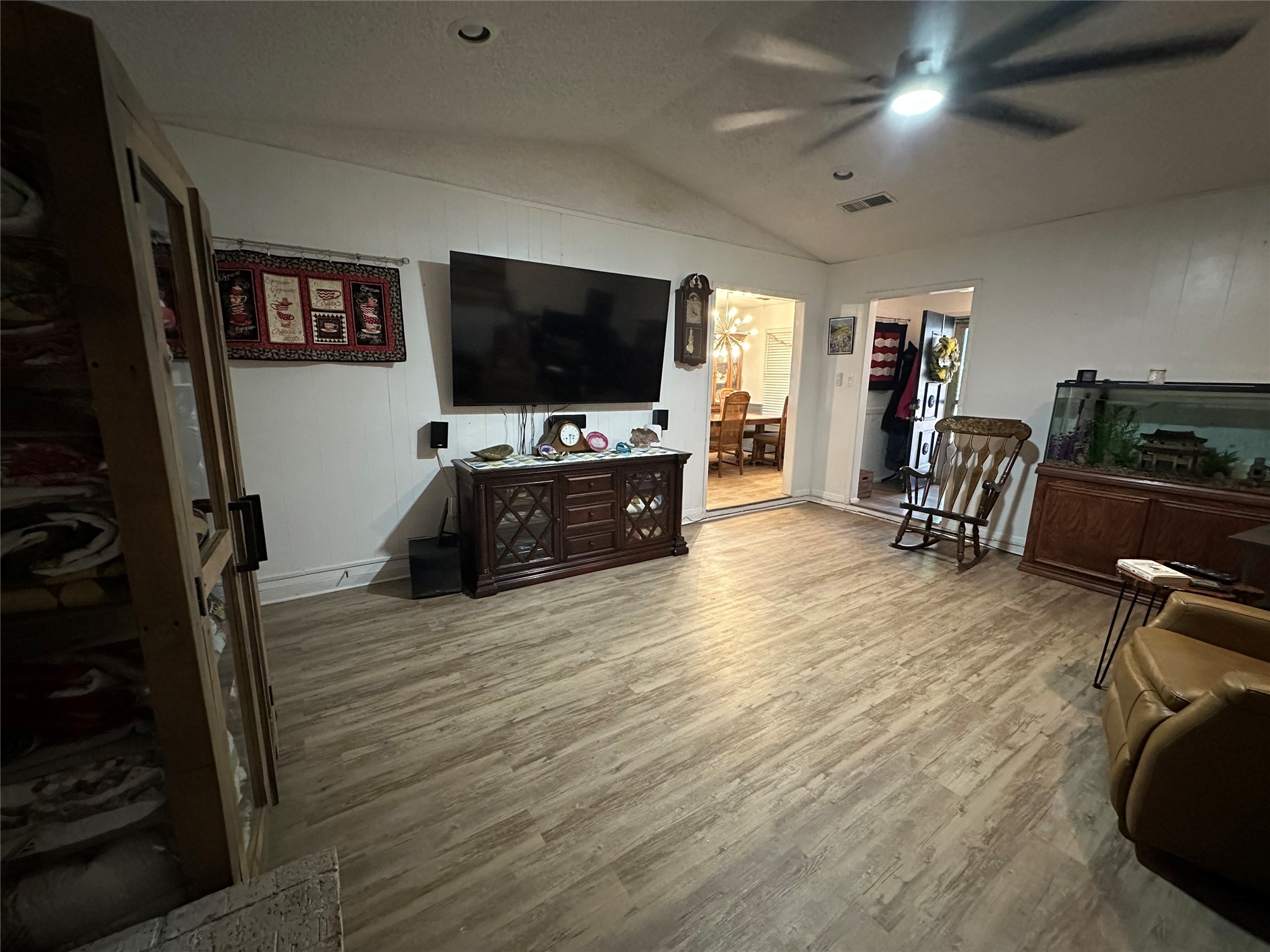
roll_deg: -0.8
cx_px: 635
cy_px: 476
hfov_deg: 102.1
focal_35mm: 14
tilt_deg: -10.8
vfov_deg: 85.7
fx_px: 514
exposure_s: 1/60
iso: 1000
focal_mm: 2.22
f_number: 2.2
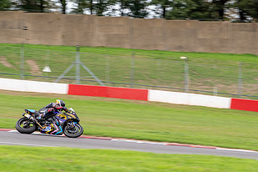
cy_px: 66
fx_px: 1347
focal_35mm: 188
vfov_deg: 7.3
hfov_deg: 10.9
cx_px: 144
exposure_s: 1/400
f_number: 5.6
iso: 320
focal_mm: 100
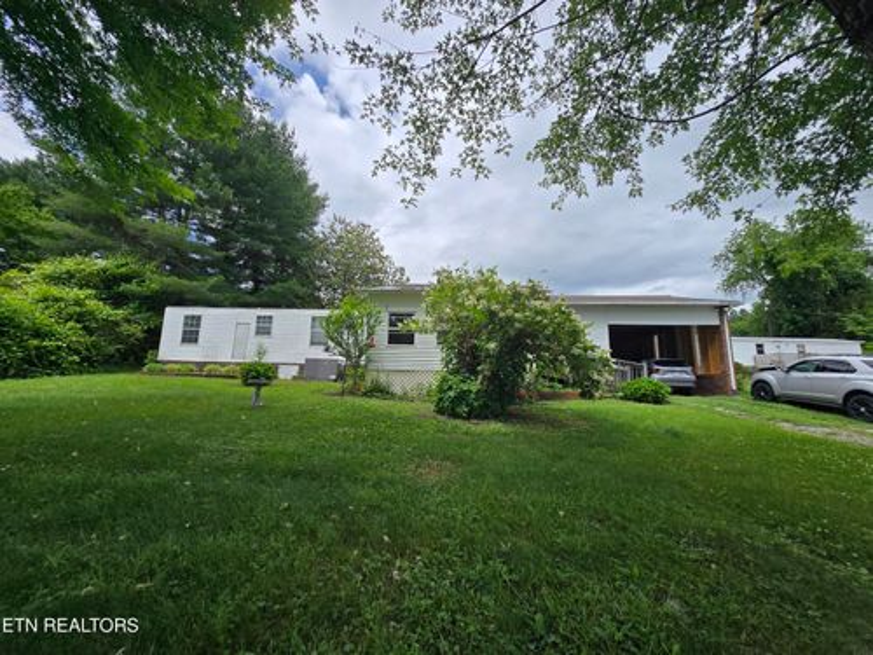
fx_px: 328
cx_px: 436
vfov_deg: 89.9
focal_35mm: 13
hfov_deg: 106.2
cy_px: 328
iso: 50
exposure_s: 1/2851
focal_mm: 2.2
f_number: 2.2
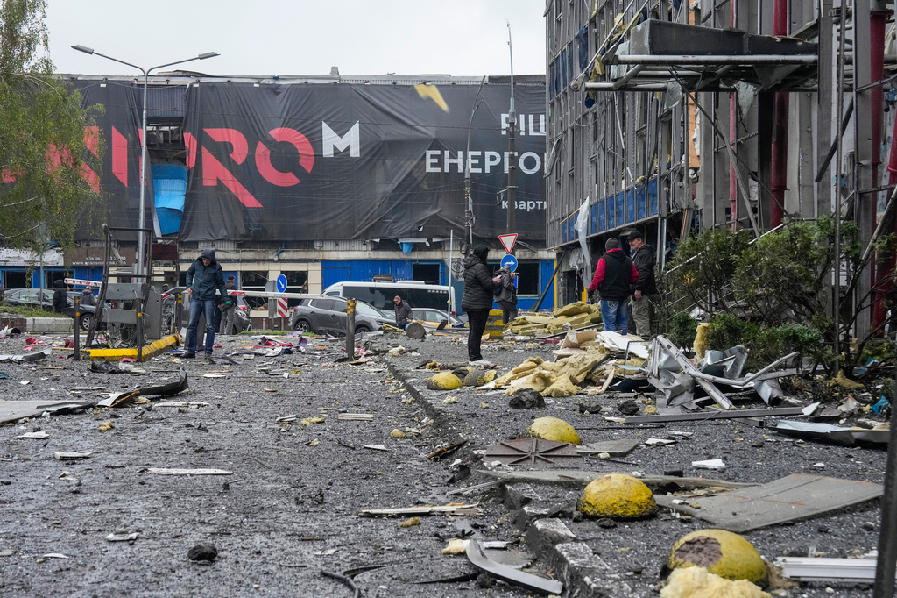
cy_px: 299
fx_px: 1744
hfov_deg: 28.9
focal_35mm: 70
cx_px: 448
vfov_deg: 19.4
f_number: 7.1
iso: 5000
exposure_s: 1/640
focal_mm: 70
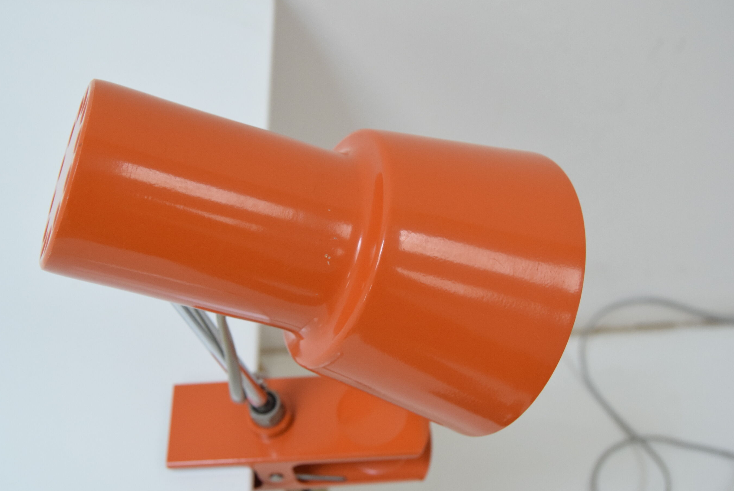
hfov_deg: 45.4
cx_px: 340
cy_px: 241
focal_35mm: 43
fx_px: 877
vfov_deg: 31.2
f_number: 5.6
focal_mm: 26
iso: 1600
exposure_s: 1/125
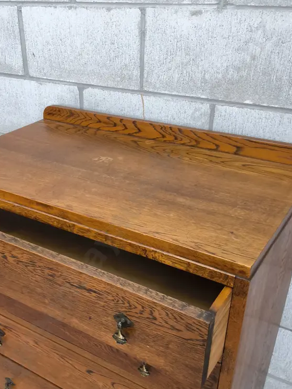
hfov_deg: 38.4
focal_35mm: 37
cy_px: 238
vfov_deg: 49.8
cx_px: 110
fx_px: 416
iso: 200
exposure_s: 1/100
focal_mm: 2.87
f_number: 2
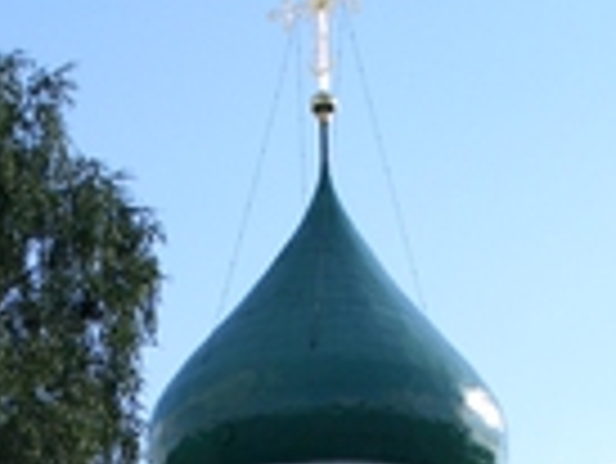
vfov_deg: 10.2
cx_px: 144
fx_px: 2511
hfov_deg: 13.9
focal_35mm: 141
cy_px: 721
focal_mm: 9.2
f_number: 4.2
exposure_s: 1/640
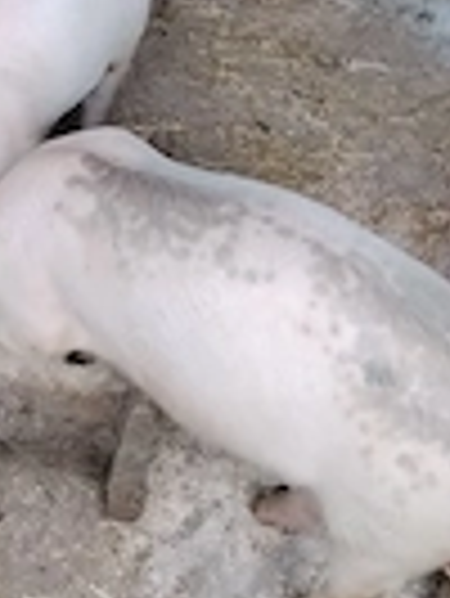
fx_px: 1506
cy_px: -9
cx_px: -216
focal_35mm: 87
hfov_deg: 15.7
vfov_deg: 21.6
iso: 400
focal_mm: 4.22
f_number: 1.8
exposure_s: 1/50
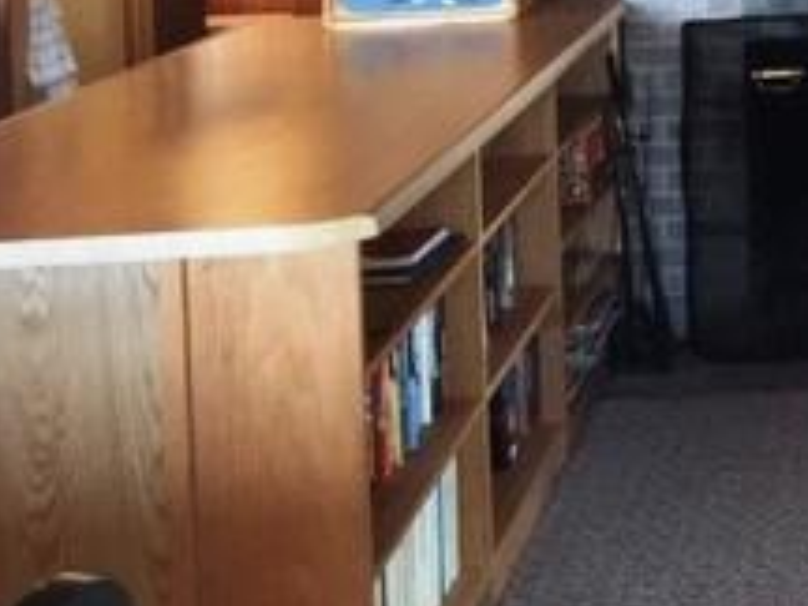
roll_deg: +1.4
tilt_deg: -3.2
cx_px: 1160
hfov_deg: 20.1
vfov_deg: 16.1
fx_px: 2007
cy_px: -213
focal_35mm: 86
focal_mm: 4.15
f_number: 2.2
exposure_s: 1/30
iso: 80
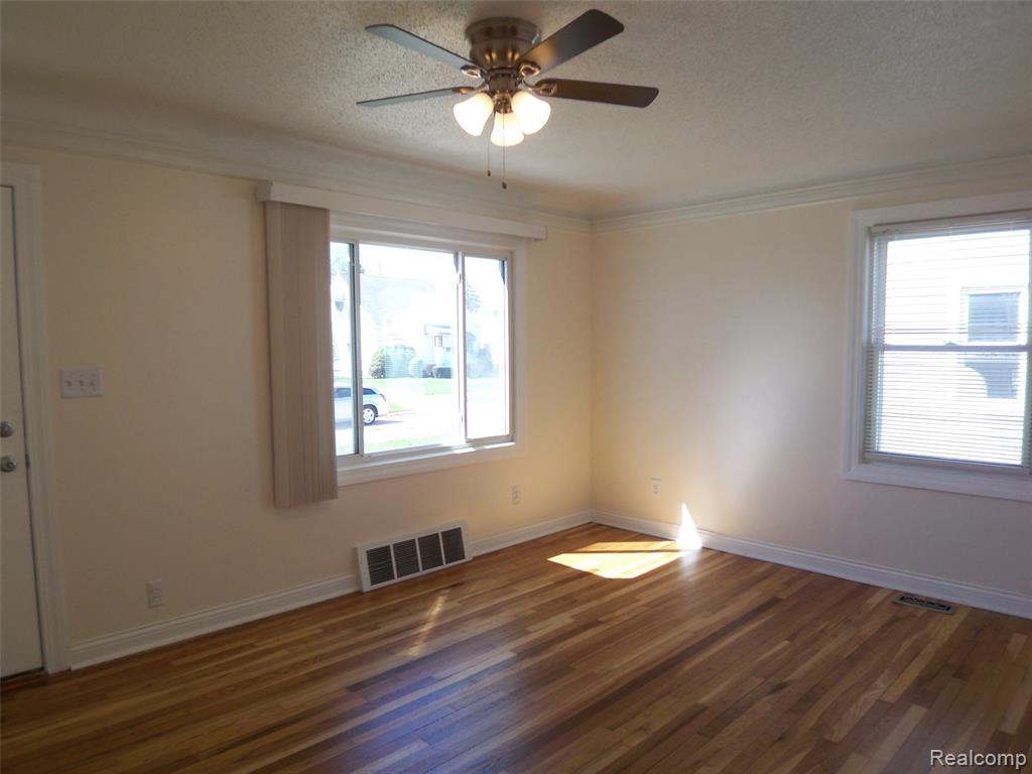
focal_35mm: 23
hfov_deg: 73.9
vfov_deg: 58.9
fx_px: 686
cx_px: 516
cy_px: 387
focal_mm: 3.8
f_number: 2.8
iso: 50
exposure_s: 1/80
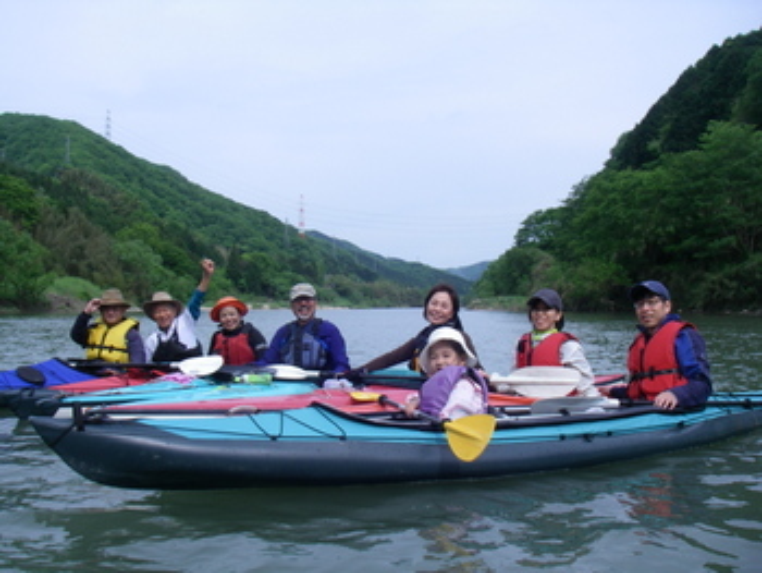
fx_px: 837
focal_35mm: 38
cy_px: 286
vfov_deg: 37.8
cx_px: 381
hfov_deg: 48.9
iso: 64
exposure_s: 1/160
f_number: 6.6
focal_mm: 6.3
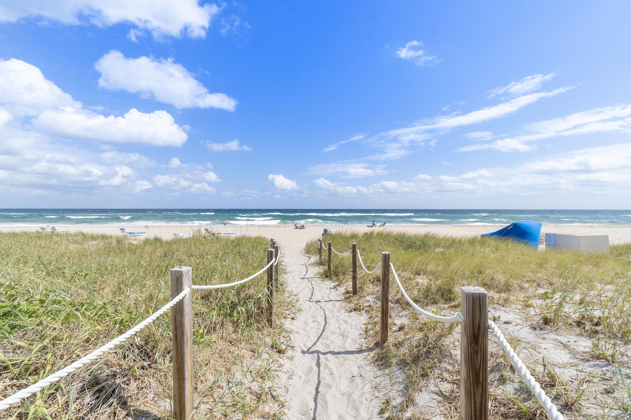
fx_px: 263
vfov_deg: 77.3
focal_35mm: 15
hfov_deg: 100.4
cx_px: 316
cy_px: 210
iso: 100
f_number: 11
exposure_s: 1/250
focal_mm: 10
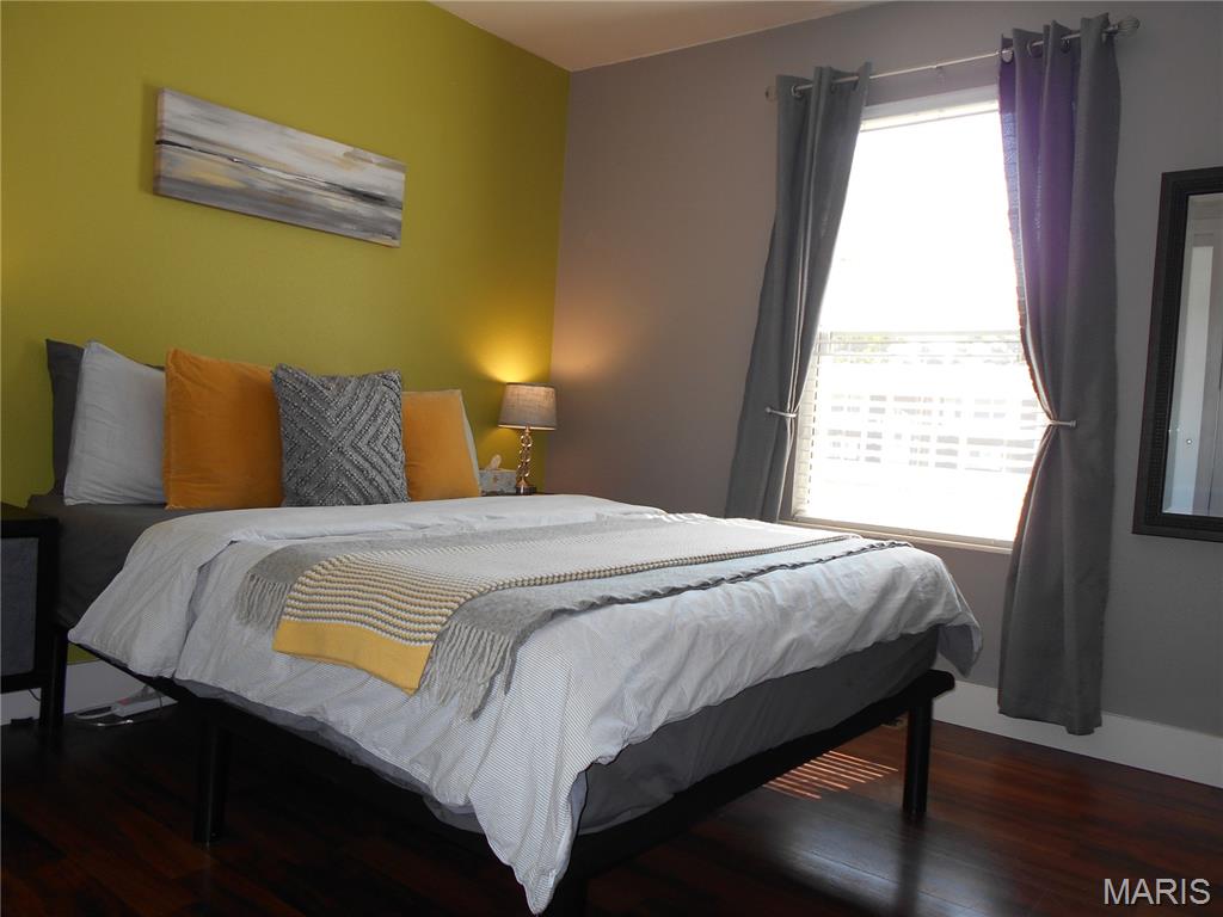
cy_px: 458
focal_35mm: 26
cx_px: 612
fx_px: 919
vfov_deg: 53.1
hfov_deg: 67.3
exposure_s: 1/50
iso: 80
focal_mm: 4.6
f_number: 3.2
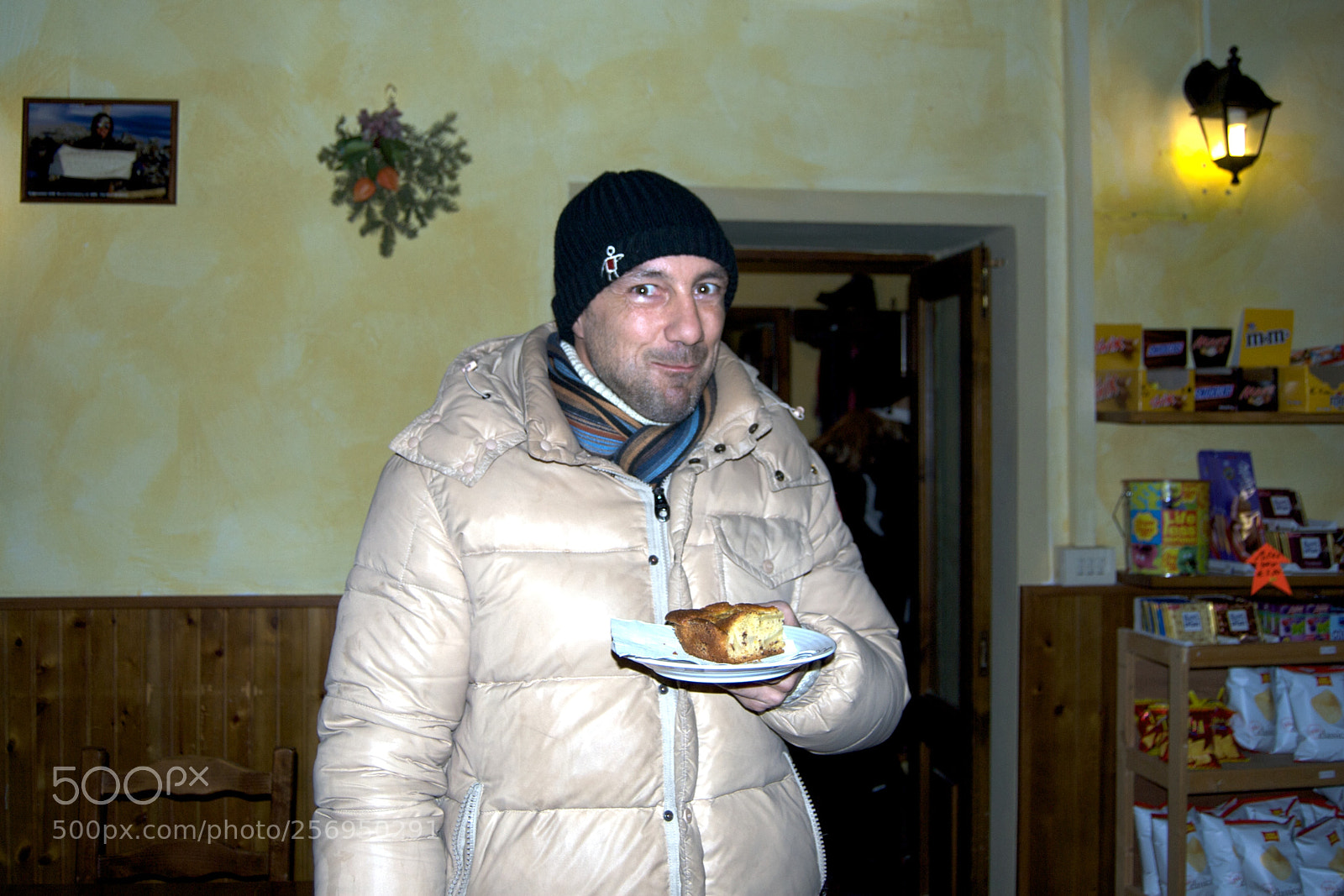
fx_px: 1120
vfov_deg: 43.6
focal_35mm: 30
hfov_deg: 61.9
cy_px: 448
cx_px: 672
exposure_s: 1/160
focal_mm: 20
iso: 100
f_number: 3.8
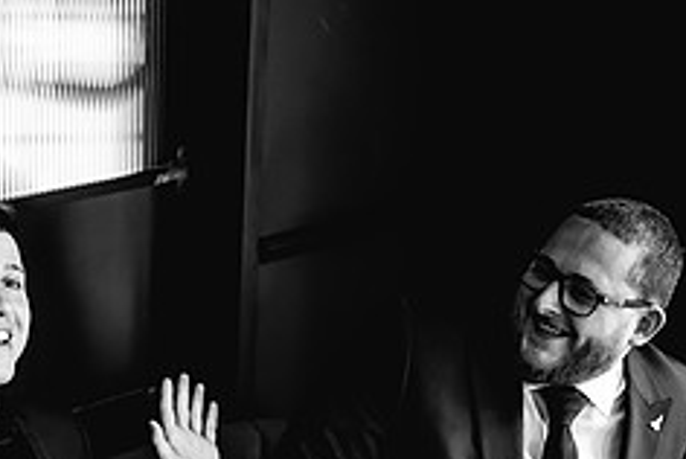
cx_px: 32
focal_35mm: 86
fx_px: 1641
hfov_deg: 22.8
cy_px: 460
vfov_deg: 15.6
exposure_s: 1/250
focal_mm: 35
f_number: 1.6
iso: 800
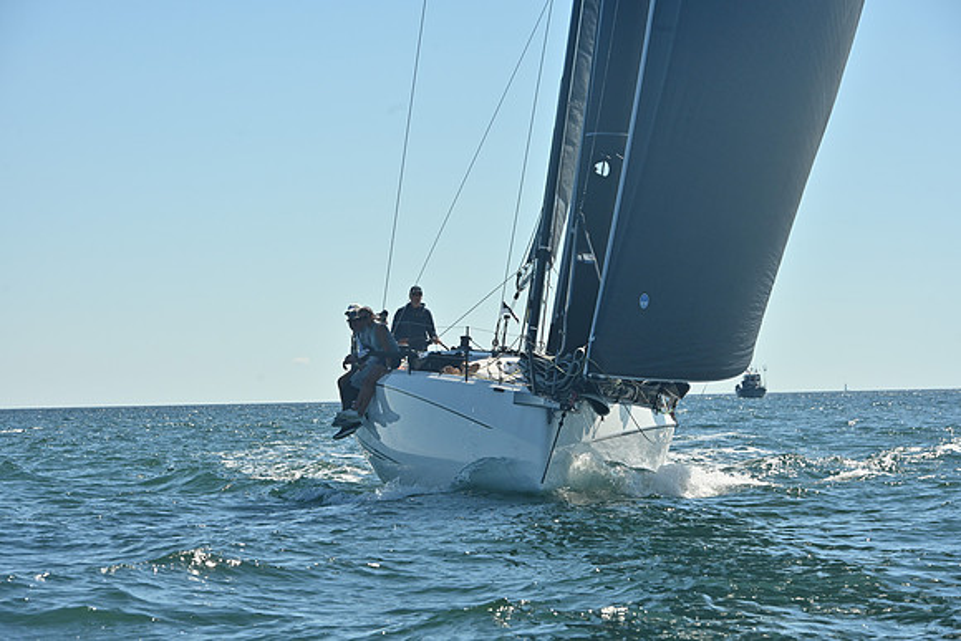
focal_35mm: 135
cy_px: 320
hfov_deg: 15.2
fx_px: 3604
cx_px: 480
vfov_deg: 10.2
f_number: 11
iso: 250
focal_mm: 135
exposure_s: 1/1000
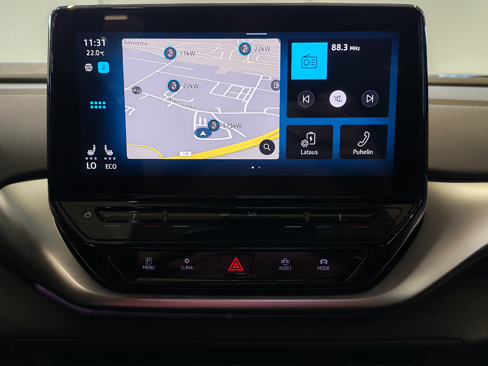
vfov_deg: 42.9
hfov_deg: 55.4
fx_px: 465
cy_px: 183
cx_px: 244
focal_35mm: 33
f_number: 1.9
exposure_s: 1/100
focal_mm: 6.12
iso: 250
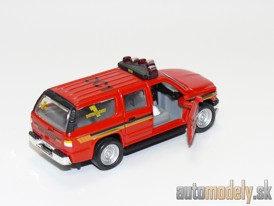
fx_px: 831
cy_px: 103
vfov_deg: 14.1
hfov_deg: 18.7
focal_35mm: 105
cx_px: 137
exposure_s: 1/30
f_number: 4
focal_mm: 13.7
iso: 100
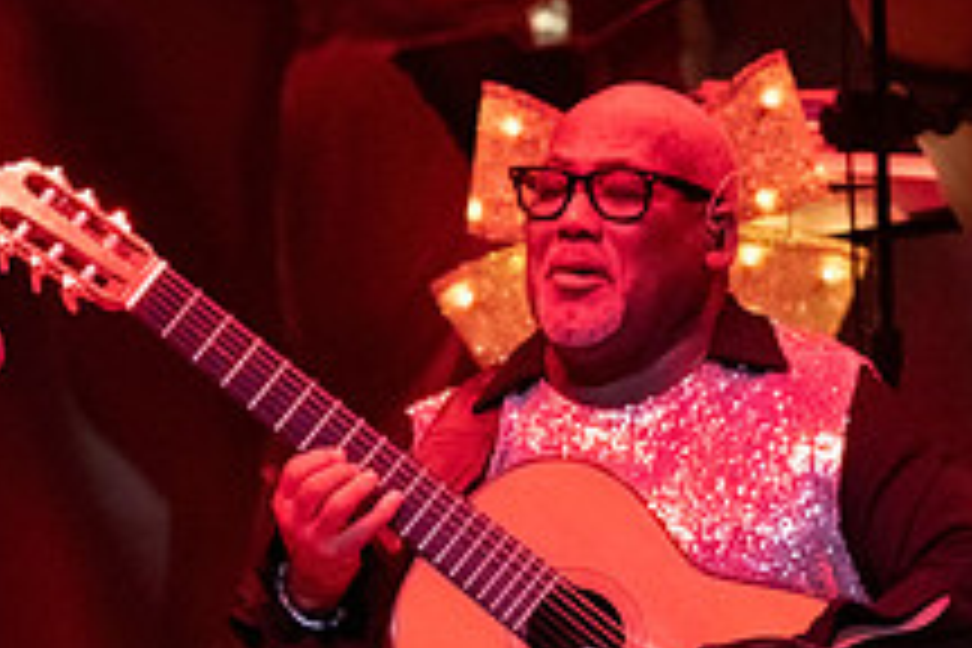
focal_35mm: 1344
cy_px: 987
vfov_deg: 1.0
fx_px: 36285
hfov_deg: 1.5
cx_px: 763
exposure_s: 1/320
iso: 5000
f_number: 8
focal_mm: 324
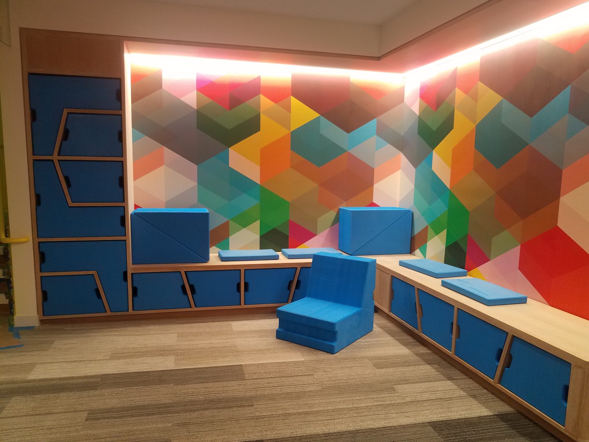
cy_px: 221
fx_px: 442
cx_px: 294
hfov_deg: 67.3
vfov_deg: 53.1
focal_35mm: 26
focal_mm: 4.2
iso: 100
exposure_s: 1/60
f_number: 1.7
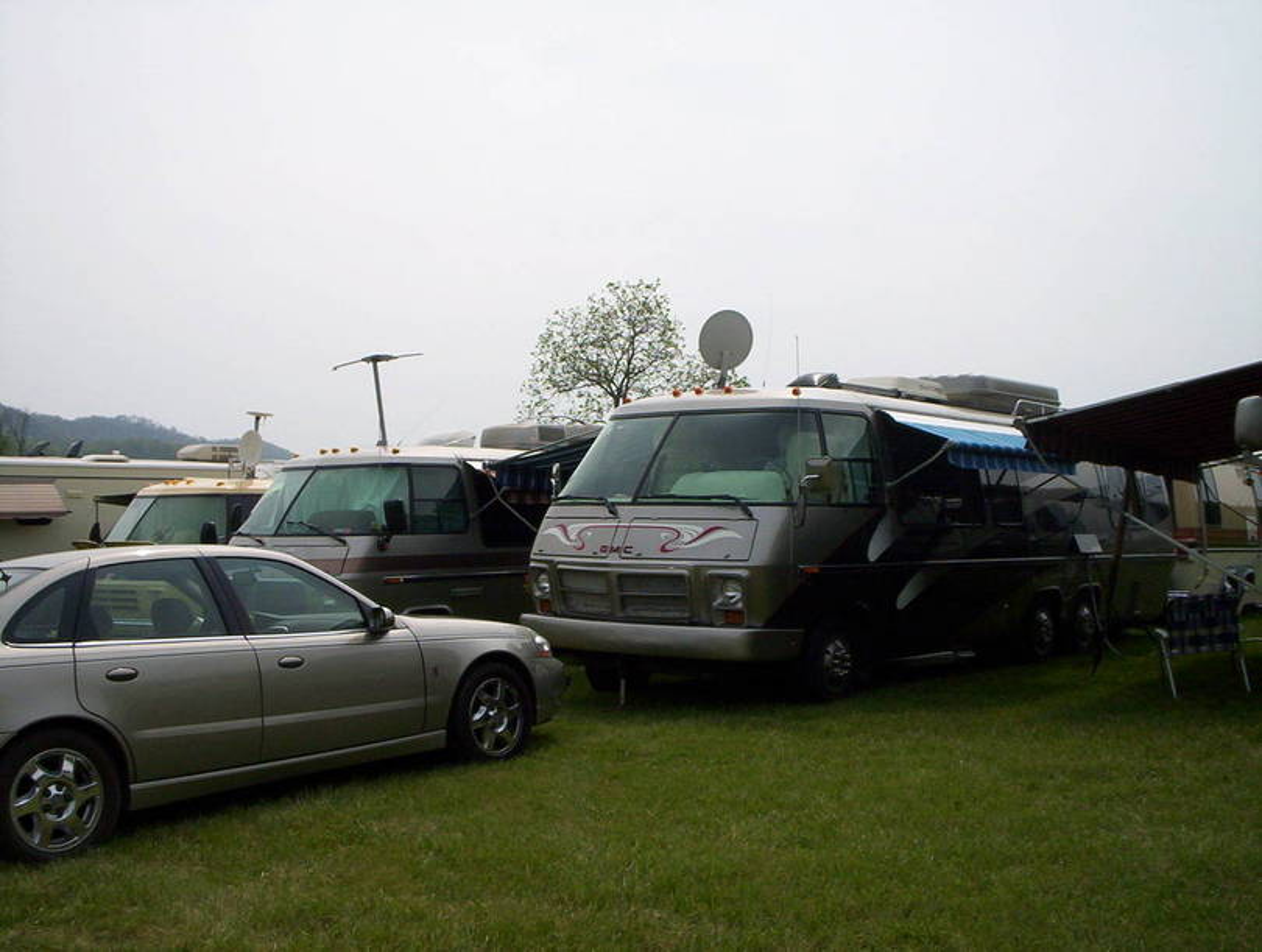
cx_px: 631
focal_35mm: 38
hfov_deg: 48.9
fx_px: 1388
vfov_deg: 37.8
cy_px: 476
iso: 100
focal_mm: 4.99
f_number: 4.5
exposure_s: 1/1422
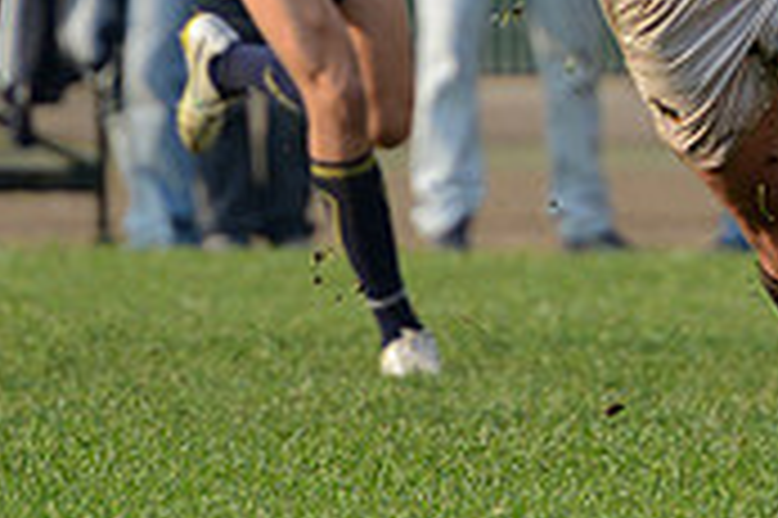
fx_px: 19582
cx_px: 859
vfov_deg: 1.5
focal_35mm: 907
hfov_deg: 2.3
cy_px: -327
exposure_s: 1/800
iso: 500
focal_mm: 270
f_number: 4
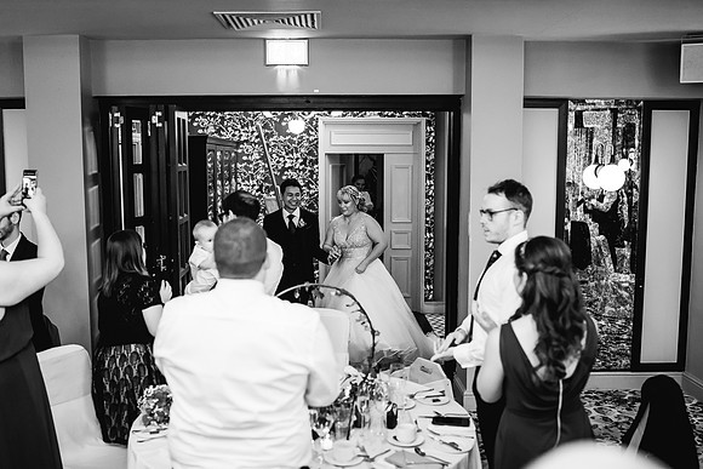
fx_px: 722
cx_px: 352
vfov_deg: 36.0
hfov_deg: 51.9
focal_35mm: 37
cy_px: 234
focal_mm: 35
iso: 5000
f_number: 2
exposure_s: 1/500
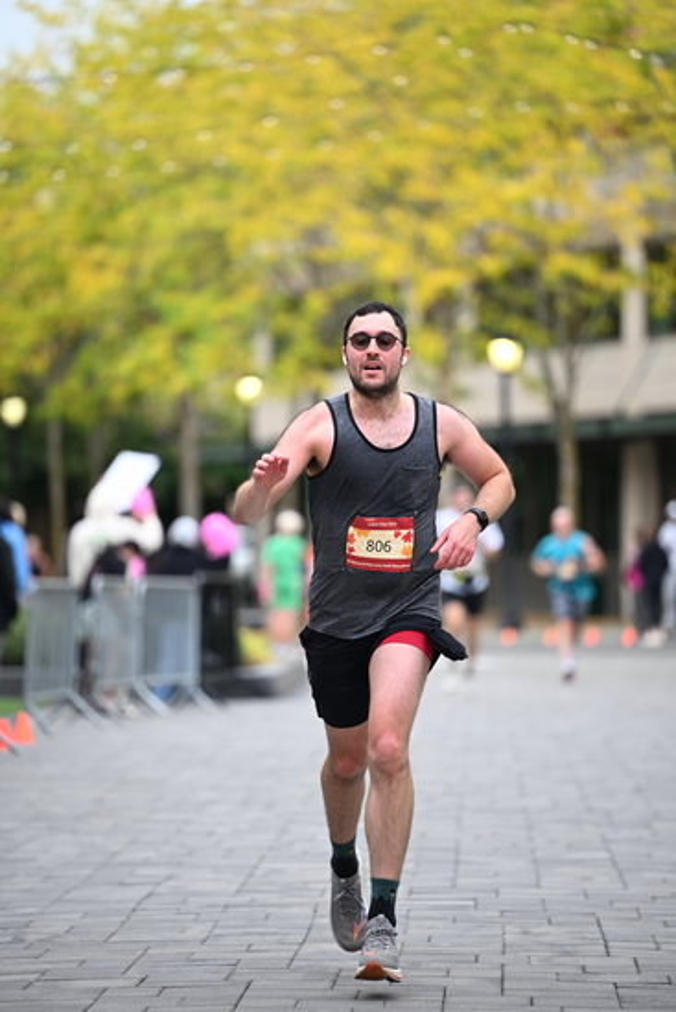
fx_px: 4926
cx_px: 338
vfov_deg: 11.7
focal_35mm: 175
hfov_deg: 7.9
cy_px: 506
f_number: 2.8
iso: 1000
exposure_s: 1/1600
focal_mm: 175
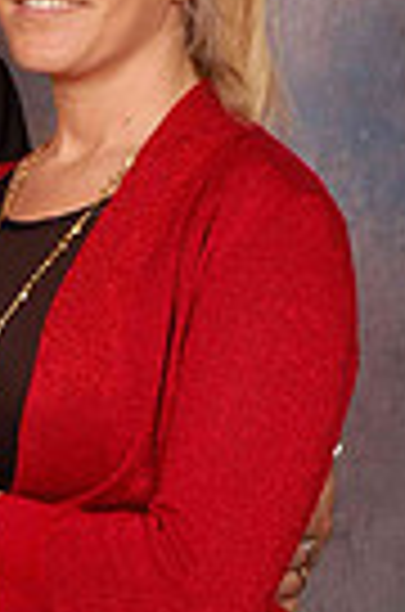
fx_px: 3205
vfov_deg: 10.9
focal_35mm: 189
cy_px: 364
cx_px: -182
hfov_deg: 7.1
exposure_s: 1/125
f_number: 10
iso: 200
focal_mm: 38
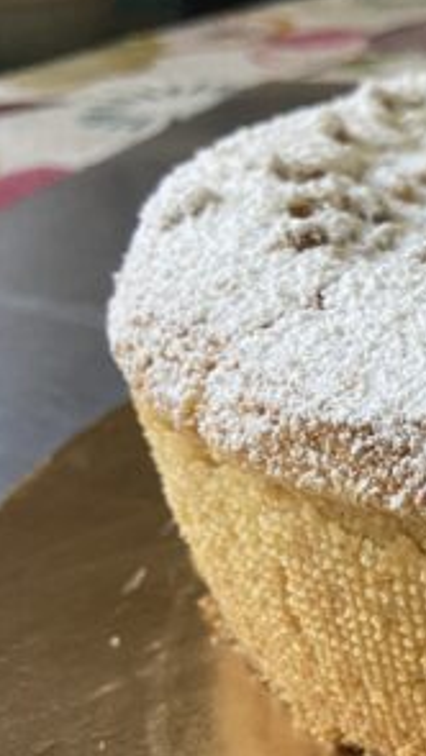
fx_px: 1285
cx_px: 766
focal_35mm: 64
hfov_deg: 16.0
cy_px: 541
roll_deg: +2.4
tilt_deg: -32.7
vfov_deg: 32.4
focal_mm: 4.25
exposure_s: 1/60
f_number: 1.8
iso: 250
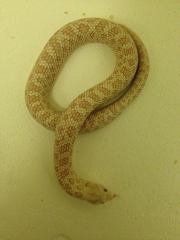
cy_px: 120
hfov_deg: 40.7
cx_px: 90
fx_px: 243
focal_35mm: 35
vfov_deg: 52.6
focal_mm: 4.28
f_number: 2.4
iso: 400
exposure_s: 1/17
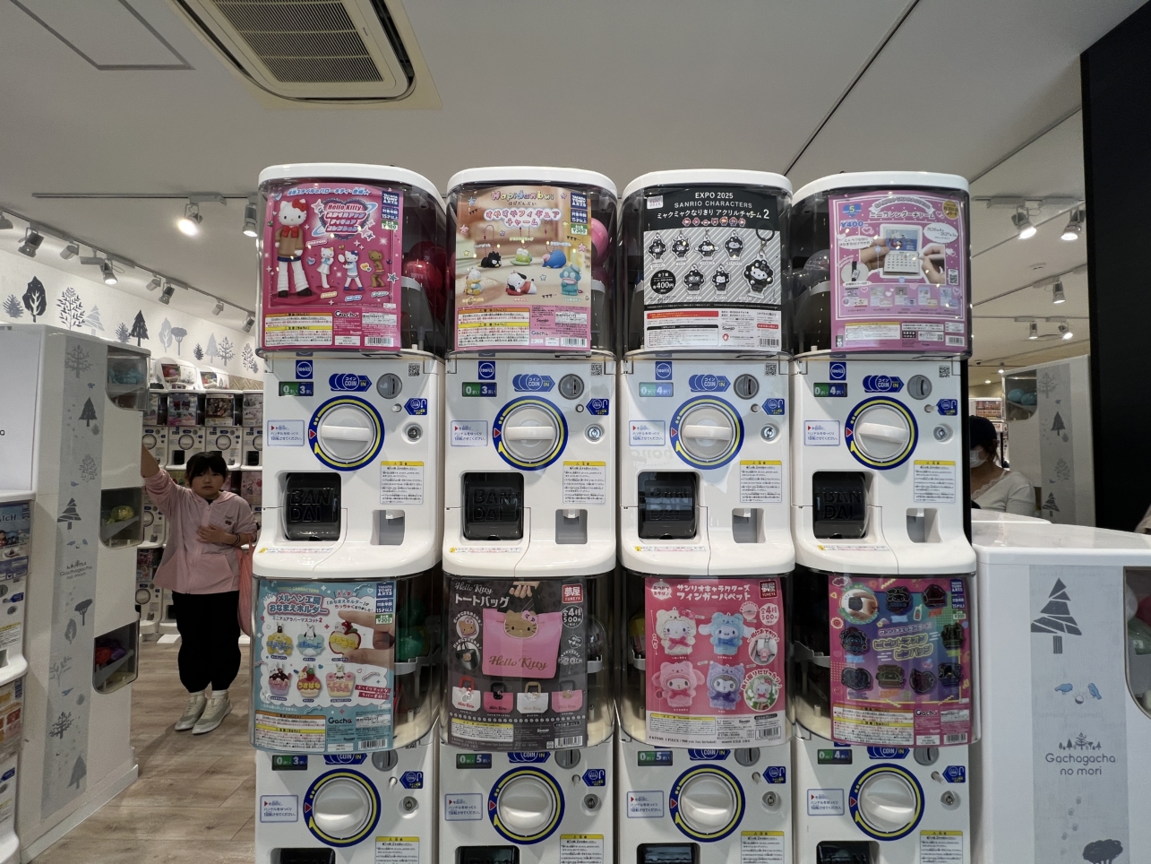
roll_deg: -0.2
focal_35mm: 13
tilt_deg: +3.1
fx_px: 432
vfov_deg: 89.9
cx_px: 576
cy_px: 432
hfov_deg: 106.2
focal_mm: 1.57
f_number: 1.8
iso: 32
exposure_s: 1/100
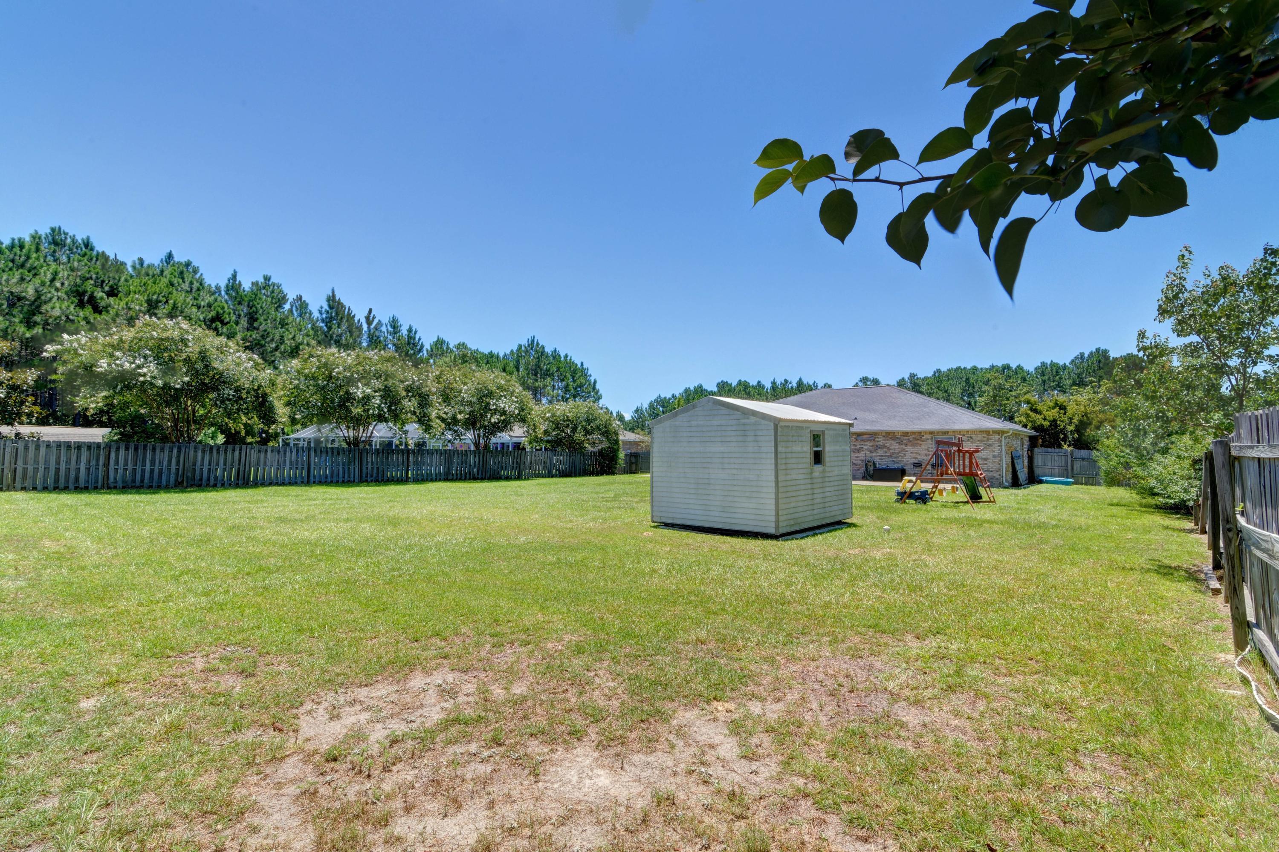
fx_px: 568
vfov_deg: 73.7
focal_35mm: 16
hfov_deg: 96.7
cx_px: 640
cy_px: 426
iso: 100
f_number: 22
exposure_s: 1/125
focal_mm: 11
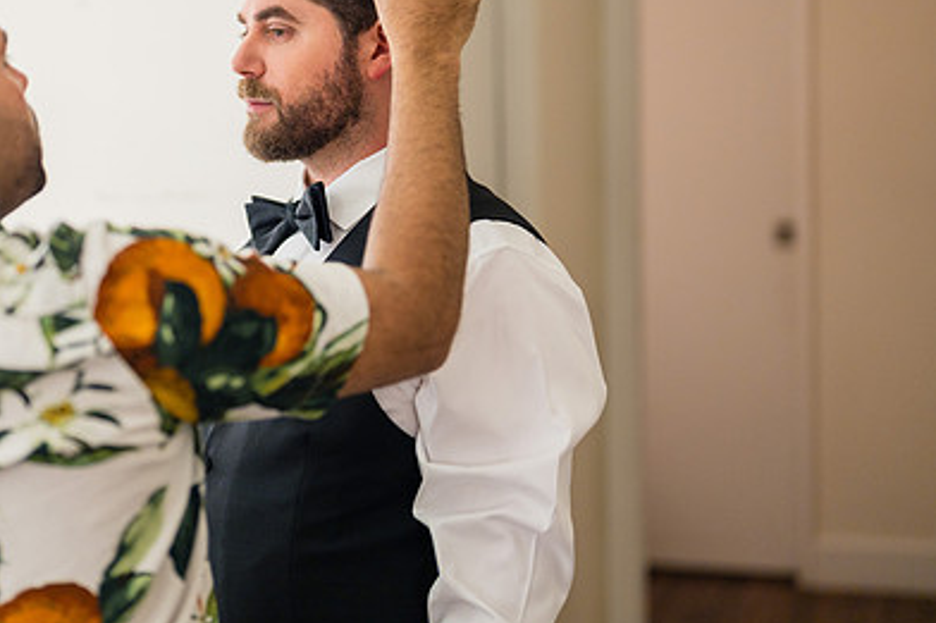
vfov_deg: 18.3
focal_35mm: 74
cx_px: 251
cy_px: 183
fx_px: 1923
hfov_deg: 27.0
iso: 200
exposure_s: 1/500
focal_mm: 50
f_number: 1.2
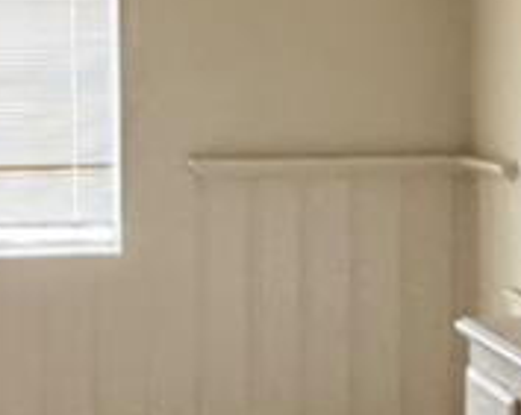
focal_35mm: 116
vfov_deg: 13.3
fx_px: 1786
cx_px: 135
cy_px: 172
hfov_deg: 16.5
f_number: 2.2
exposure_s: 1/60
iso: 800
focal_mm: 2.22
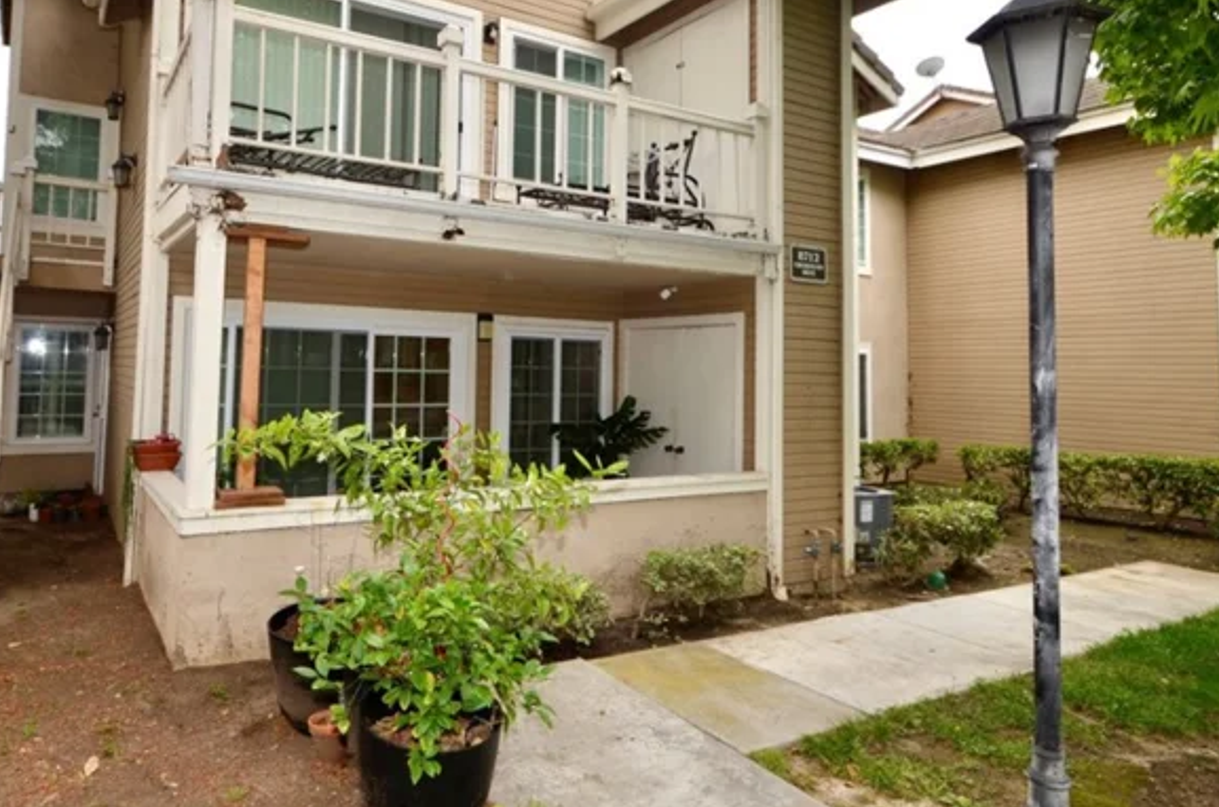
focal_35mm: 22
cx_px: 477
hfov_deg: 77.6
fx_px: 743
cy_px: 268
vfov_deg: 55.8
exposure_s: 1/125
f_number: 5.6
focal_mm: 10
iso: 125
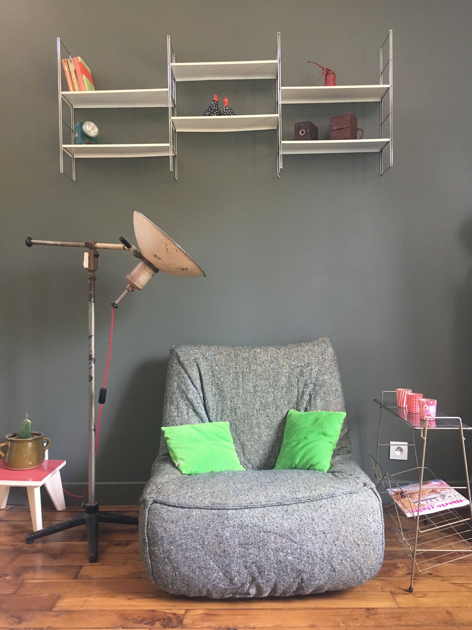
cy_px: 315
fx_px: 527
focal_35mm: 29
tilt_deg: -0.1
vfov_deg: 61.7
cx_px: 236
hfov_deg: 48.2
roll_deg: +0.8
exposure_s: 1/33
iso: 160
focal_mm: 4.15
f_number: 2.2
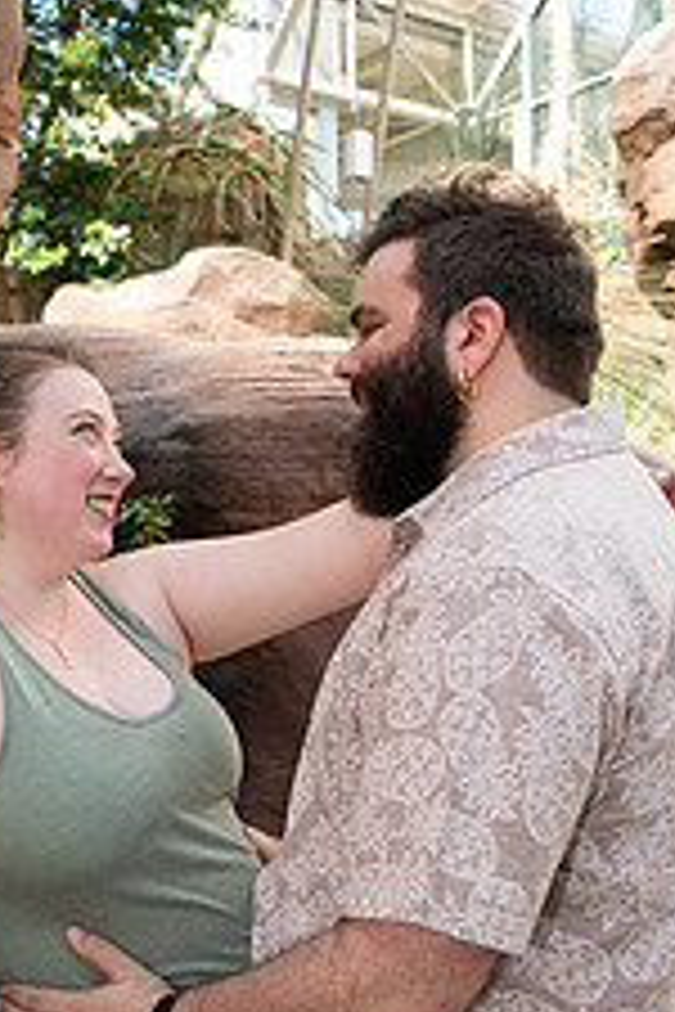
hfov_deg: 27.7
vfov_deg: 41.1
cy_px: 504
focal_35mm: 48
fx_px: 1350
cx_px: 173
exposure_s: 1/200
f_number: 4.5
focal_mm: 24
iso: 400
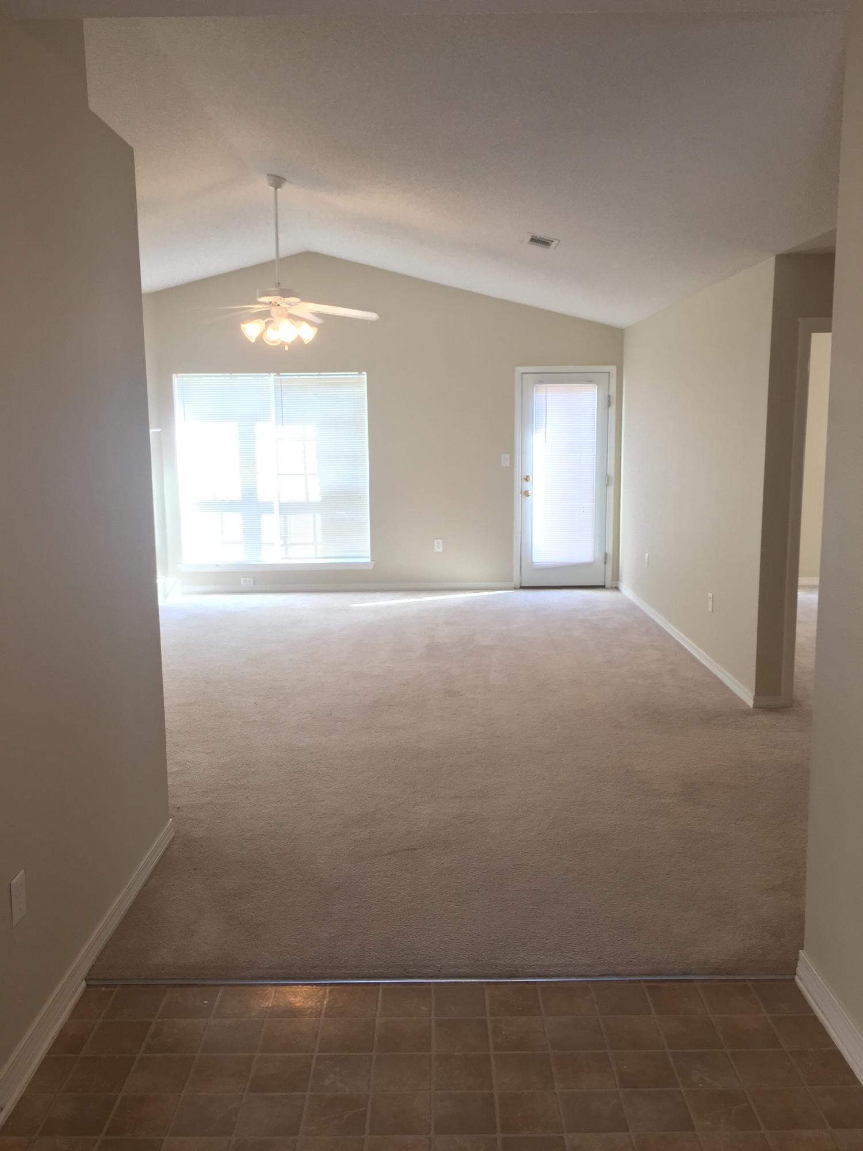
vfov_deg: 61.7
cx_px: 432
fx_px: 964
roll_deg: +1.0
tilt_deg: -7.4
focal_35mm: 29
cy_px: 576
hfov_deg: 48.2
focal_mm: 4.15
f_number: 2.2
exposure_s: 1/30
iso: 50
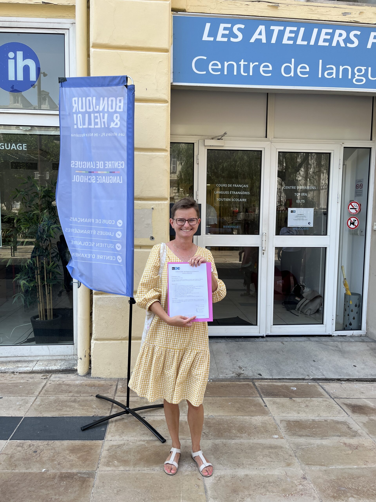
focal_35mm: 26
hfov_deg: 53.1
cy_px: 251
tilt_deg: -5.6
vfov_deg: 67.3
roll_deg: +0.1
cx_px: 188
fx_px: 377
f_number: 1.6
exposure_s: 1/864
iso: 50
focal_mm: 5.1
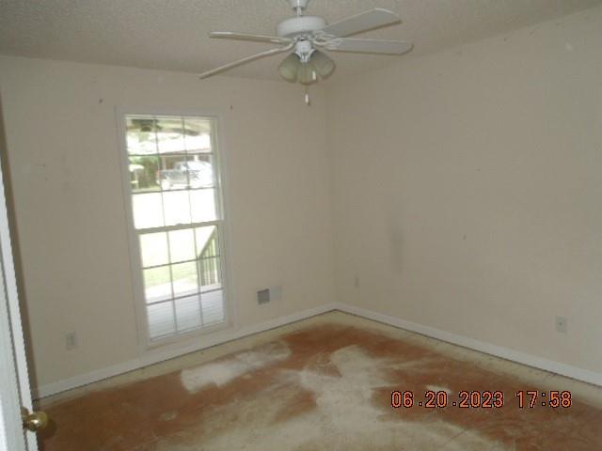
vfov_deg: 54.9
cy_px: 226
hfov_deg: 69.4
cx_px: 301
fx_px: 435
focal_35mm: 25
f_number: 3.3
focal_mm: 4.5
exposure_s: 1/30
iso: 200
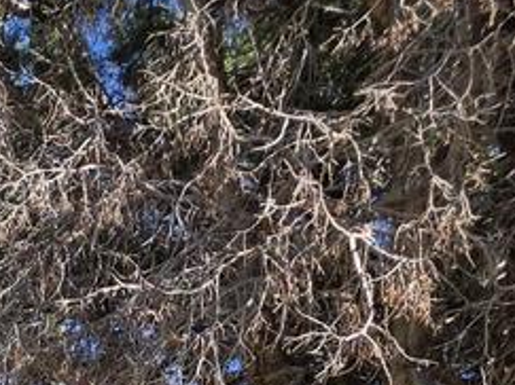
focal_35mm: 73
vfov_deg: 15.2
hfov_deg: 21.5
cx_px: -296
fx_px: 1086
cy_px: 821
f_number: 1.9
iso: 32
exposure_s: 1/1076
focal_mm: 2.2
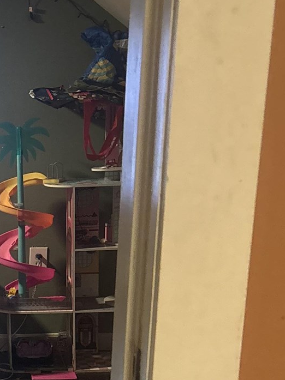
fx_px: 945
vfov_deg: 22.2
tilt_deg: -15.8
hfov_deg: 15.5
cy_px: 343
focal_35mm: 86
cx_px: -168
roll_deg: +1.3
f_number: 1.6
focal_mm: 5.96
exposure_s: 1/40
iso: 400
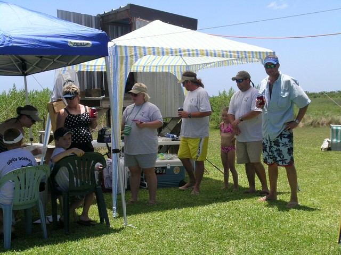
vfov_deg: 27.5
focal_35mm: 53
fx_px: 522
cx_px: 170
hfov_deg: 36.2
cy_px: 128
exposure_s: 1/208
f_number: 7
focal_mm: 11.1
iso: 50
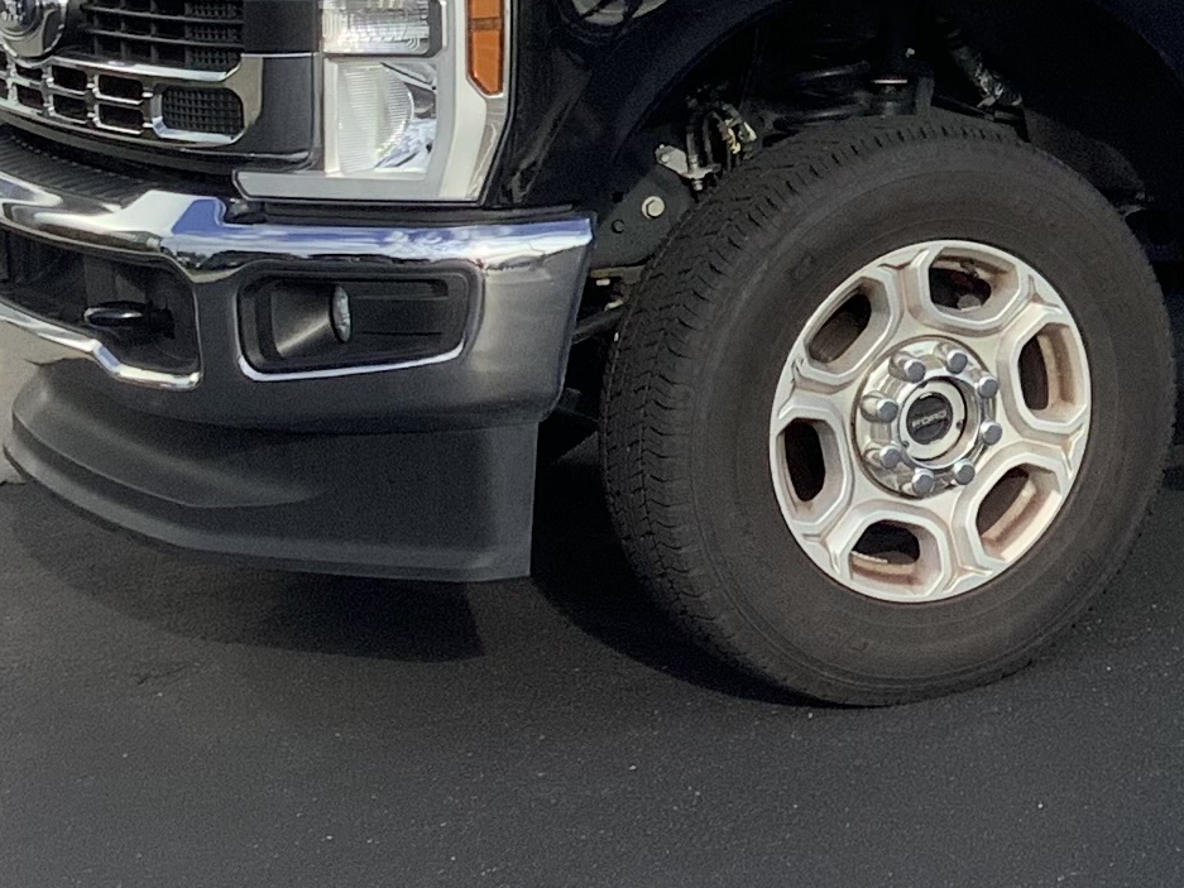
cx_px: 1480
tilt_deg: -0.9
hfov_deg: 17.3
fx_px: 3694
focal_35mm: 108
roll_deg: +2.1
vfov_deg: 13.2
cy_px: -264
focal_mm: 3.3
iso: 25
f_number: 2.4
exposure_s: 1/1031
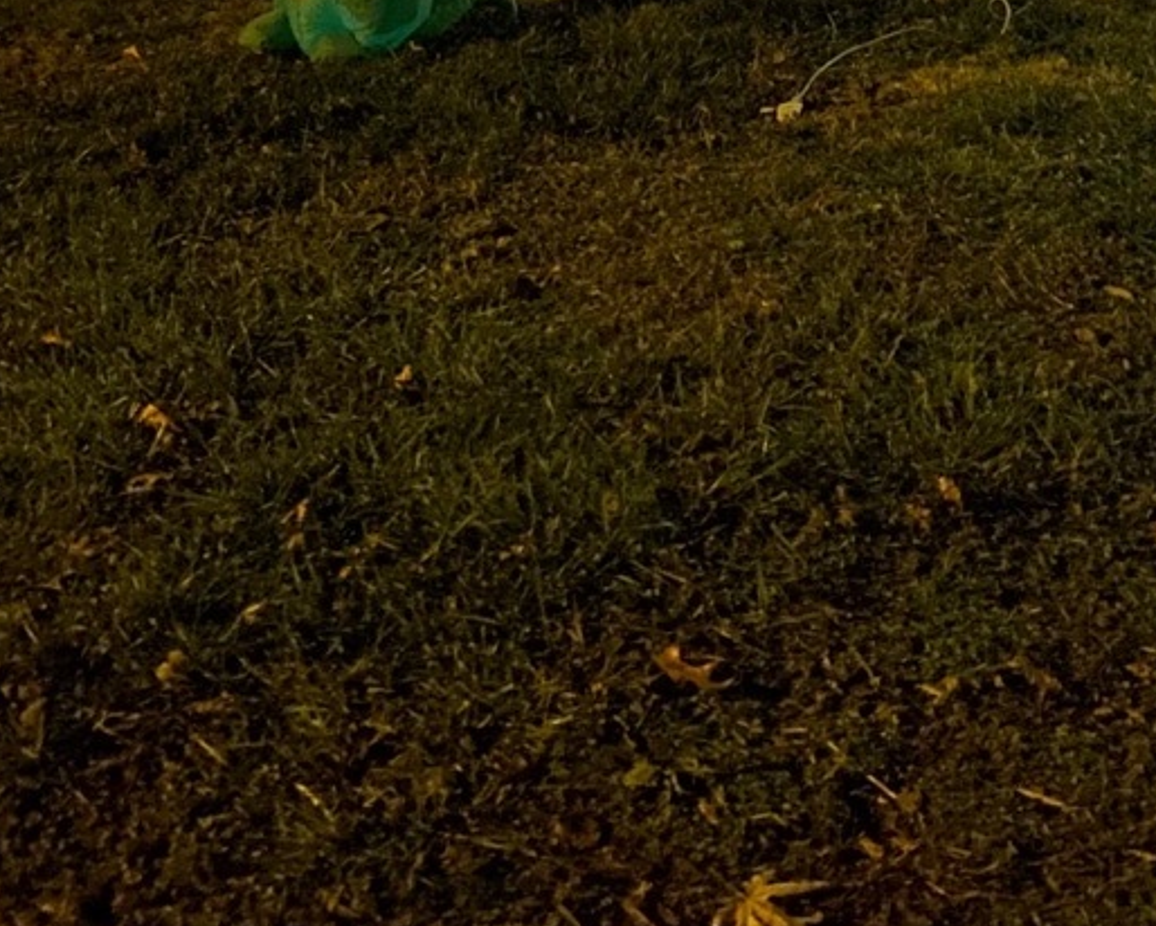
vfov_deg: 19.0
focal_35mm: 74
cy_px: -311
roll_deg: +0.7
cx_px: 897
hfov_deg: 25.3
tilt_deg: -1.6
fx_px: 2534
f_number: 1.8
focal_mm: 4.25
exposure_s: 1/8
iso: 800
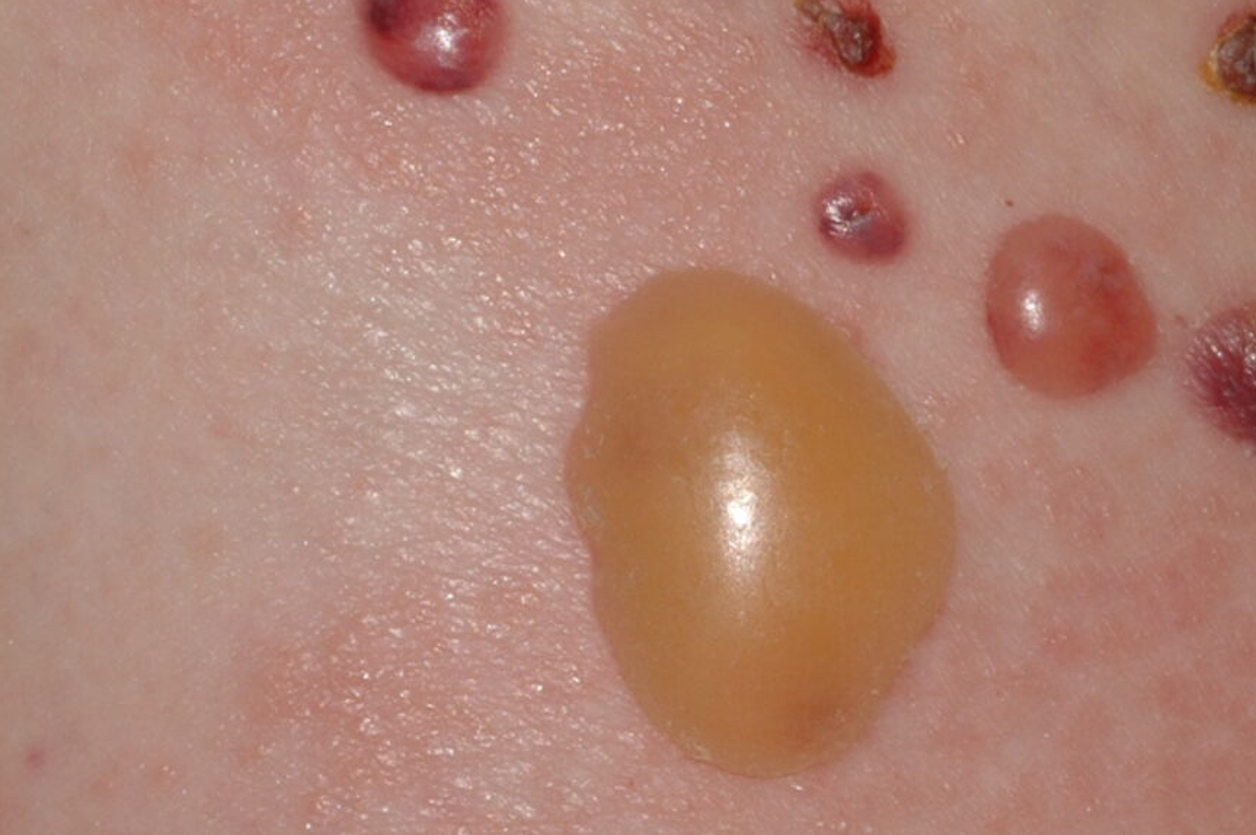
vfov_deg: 5.1
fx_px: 9308
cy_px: 755
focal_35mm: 267
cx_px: 555
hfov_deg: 7.7
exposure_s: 1/60
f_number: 20
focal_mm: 60
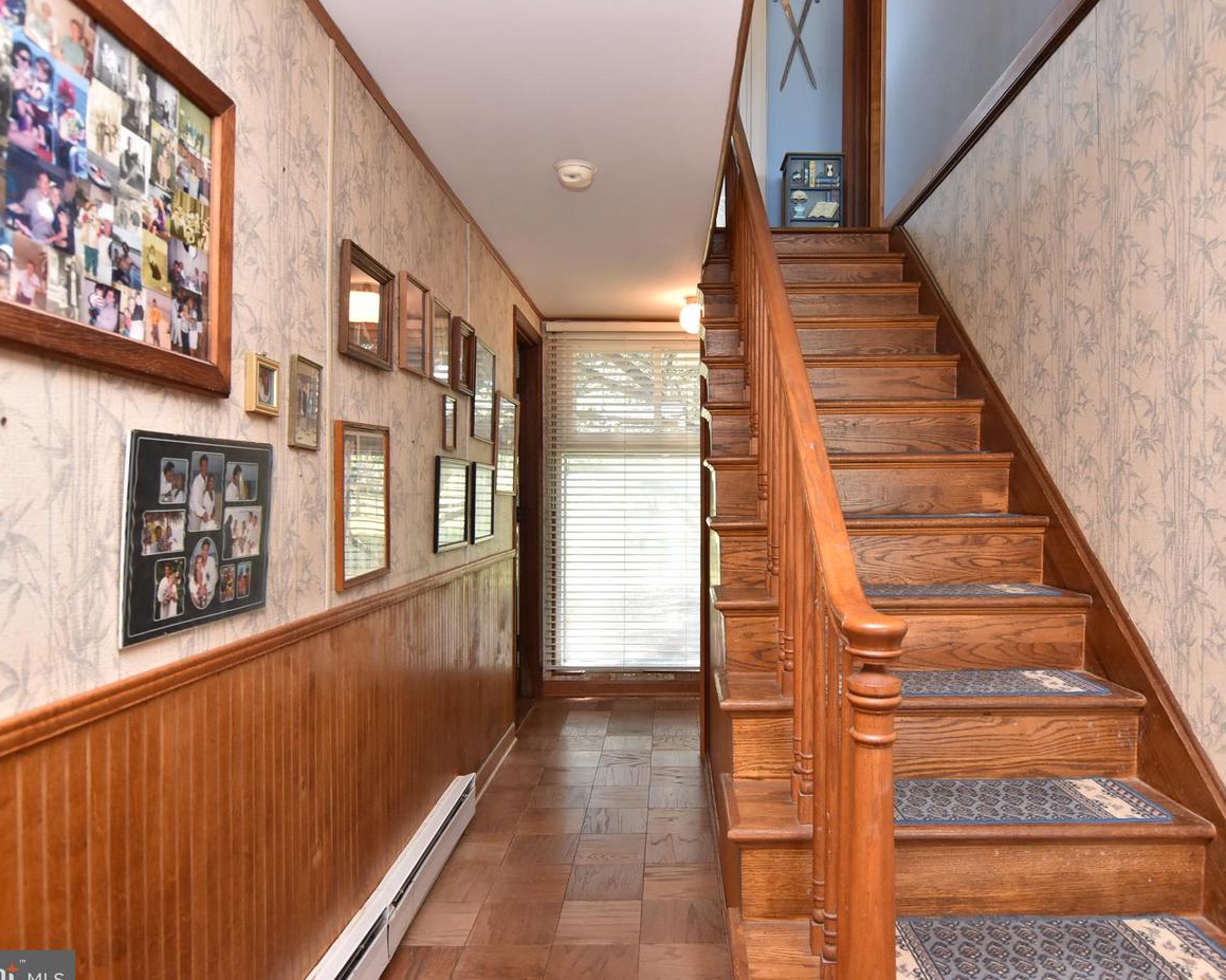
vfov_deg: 65.5
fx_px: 762
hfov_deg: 77.4
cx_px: 672
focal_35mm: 21
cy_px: 496
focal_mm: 12
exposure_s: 1/40
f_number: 6.3
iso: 800
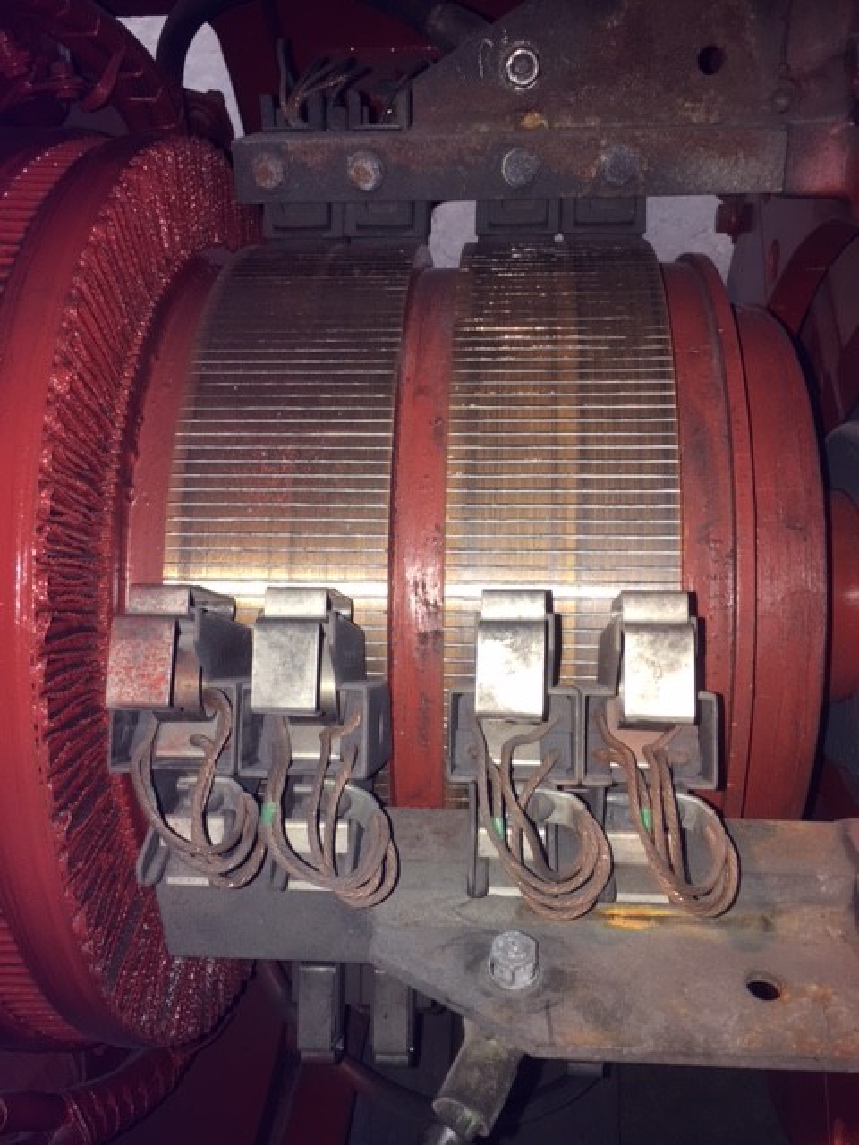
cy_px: 572
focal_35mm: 29
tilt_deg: -59.1
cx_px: 430
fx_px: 960
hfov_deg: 48.2
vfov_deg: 61.7
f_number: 2.2
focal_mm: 4.15
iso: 32
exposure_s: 1/16
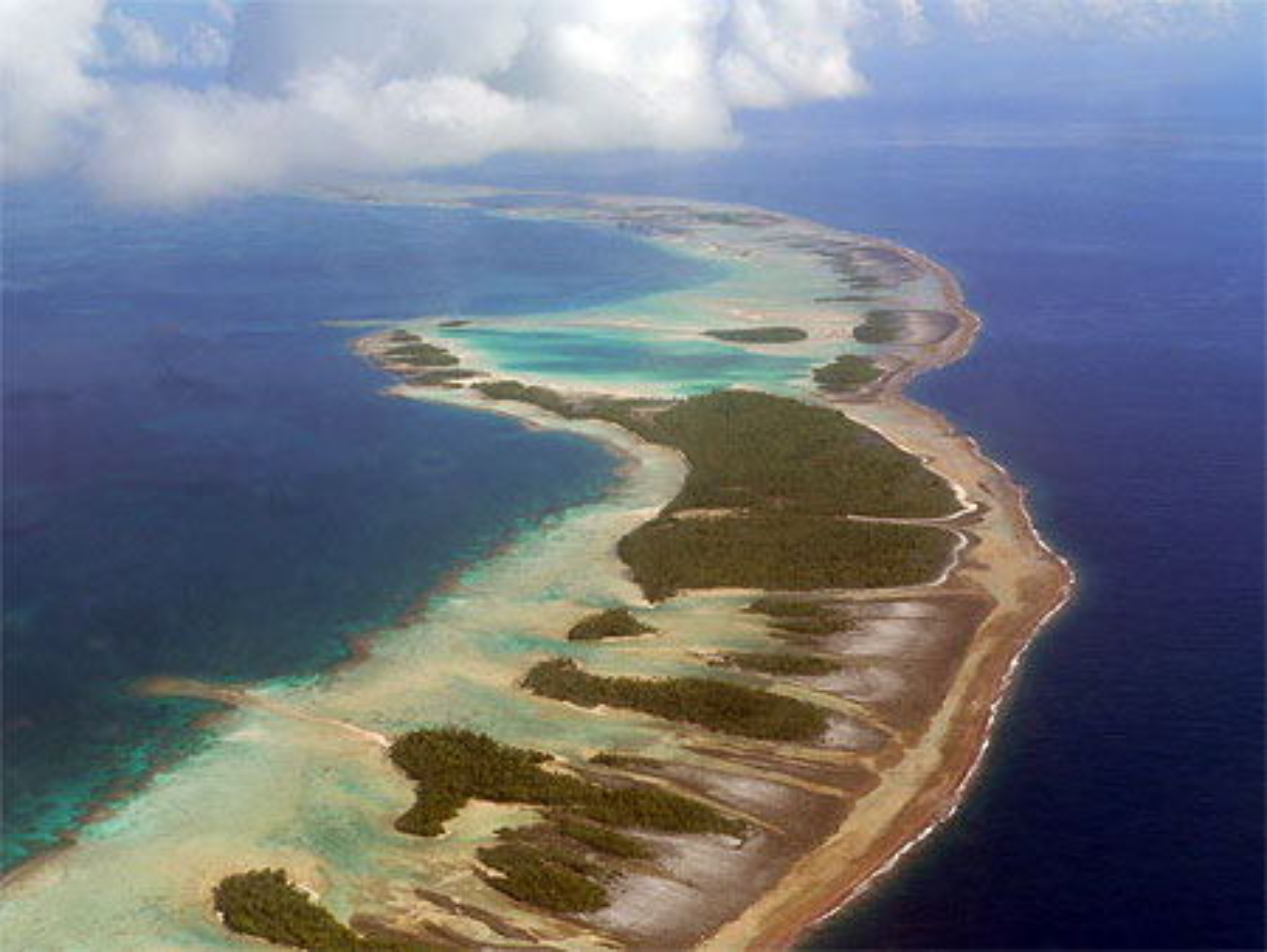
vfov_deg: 29.1
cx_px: 634
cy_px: 476
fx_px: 1831
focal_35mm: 50
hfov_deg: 38.2
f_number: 5.2
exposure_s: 1/500
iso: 80
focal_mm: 8.3
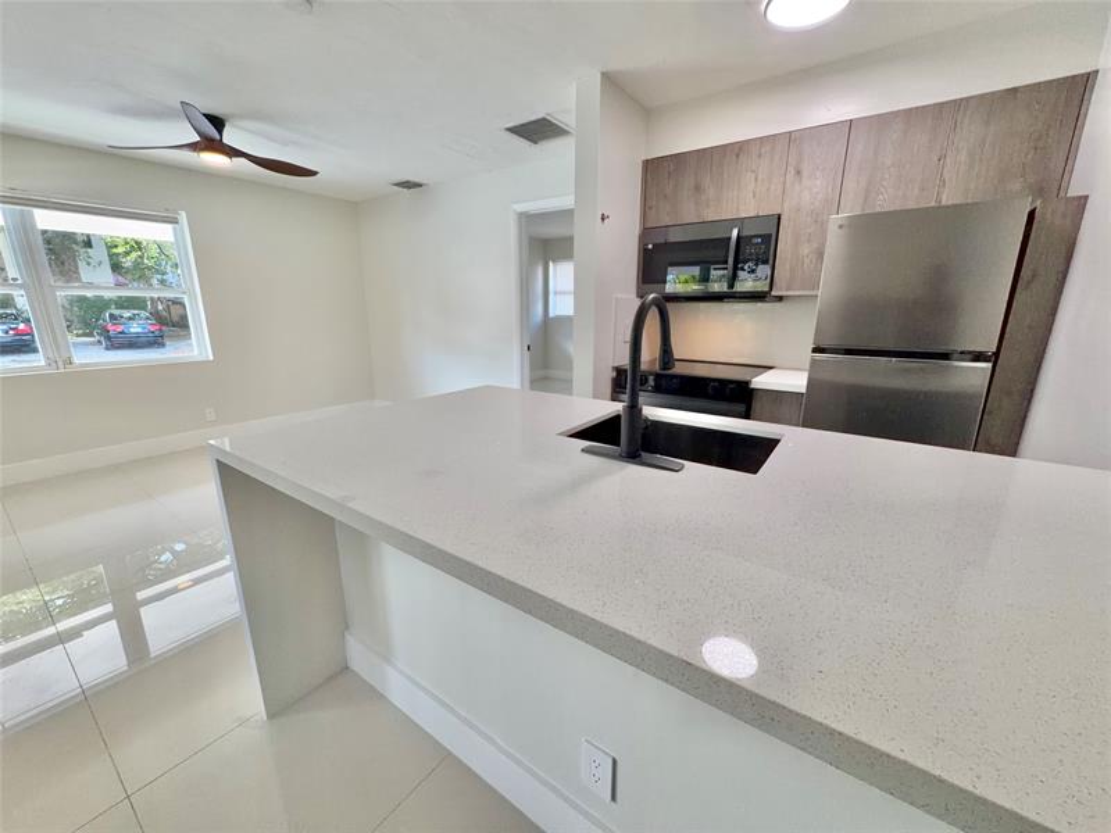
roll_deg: +0.6
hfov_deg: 102.1
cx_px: 556
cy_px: 416
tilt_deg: -14.0
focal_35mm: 14
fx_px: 449
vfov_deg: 85.7
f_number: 2.2
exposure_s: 1/120
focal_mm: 2.22
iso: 125
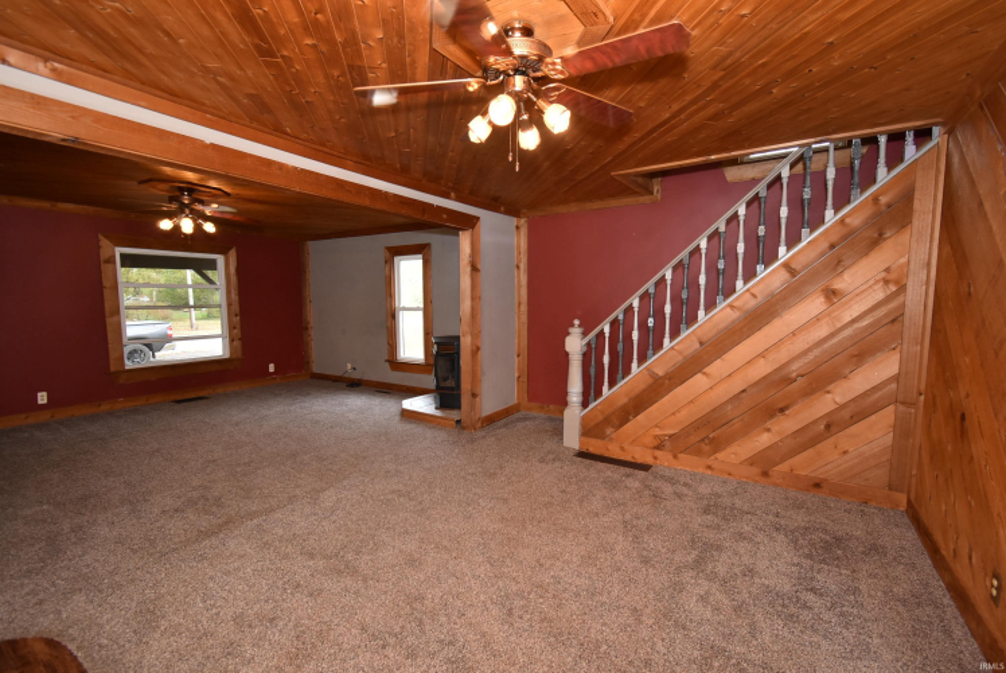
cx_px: 503
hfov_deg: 100.3
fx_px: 419
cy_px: 336
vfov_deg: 77.4
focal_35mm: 15
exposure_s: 1/40
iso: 400
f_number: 4.5
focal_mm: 10
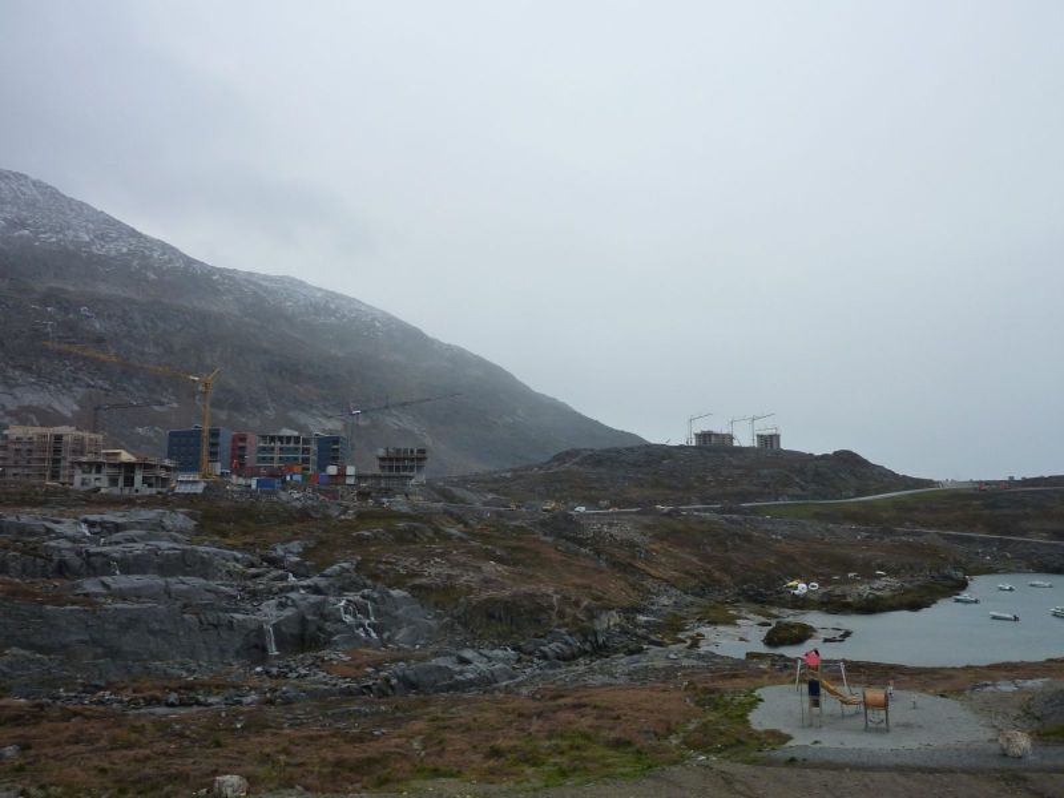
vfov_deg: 54.9
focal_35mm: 25
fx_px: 768
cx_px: 532
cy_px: 399
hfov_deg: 69.4
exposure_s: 1/250
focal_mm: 4.1
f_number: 4
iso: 125
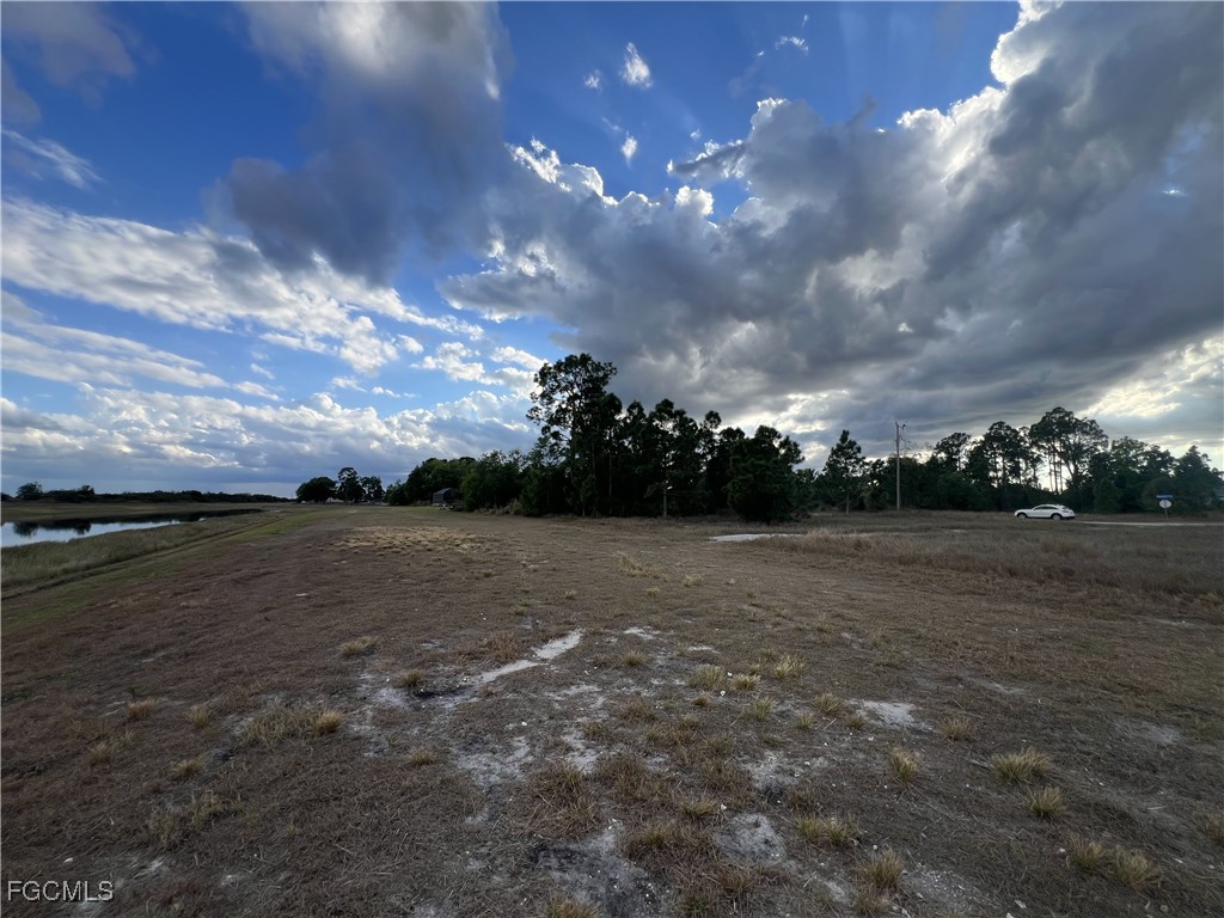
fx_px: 460
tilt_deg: +4.0
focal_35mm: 13
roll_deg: -0.6
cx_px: 612
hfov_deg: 106.2
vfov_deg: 89.9
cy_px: 459
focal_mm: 1.57
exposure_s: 1/1119
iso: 32
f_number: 1.8
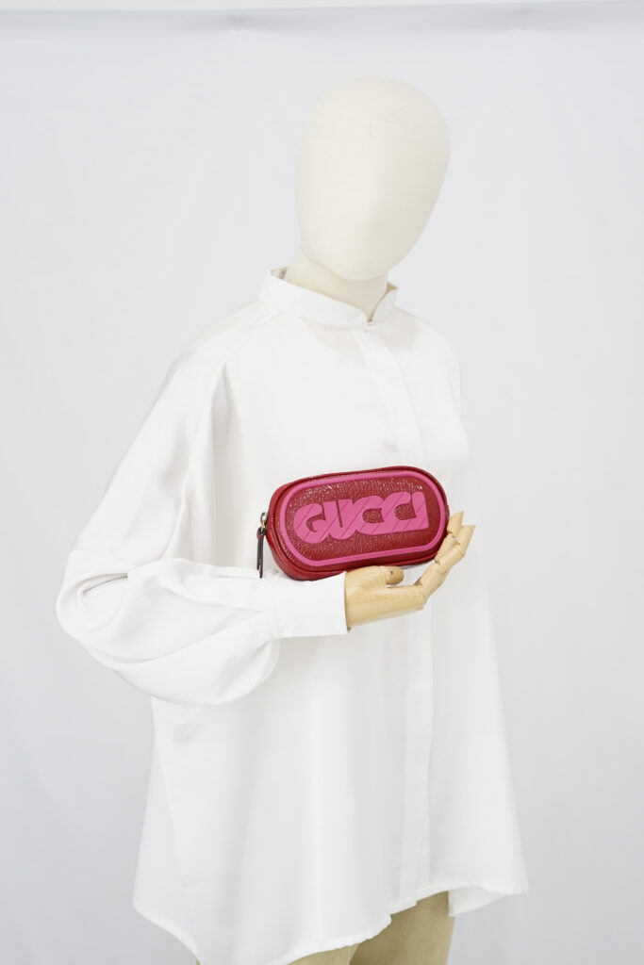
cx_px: 322
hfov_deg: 27.0
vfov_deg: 39.6
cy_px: 482
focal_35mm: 50
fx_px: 1341
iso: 640
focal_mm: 50
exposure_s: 1/8
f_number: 6.3
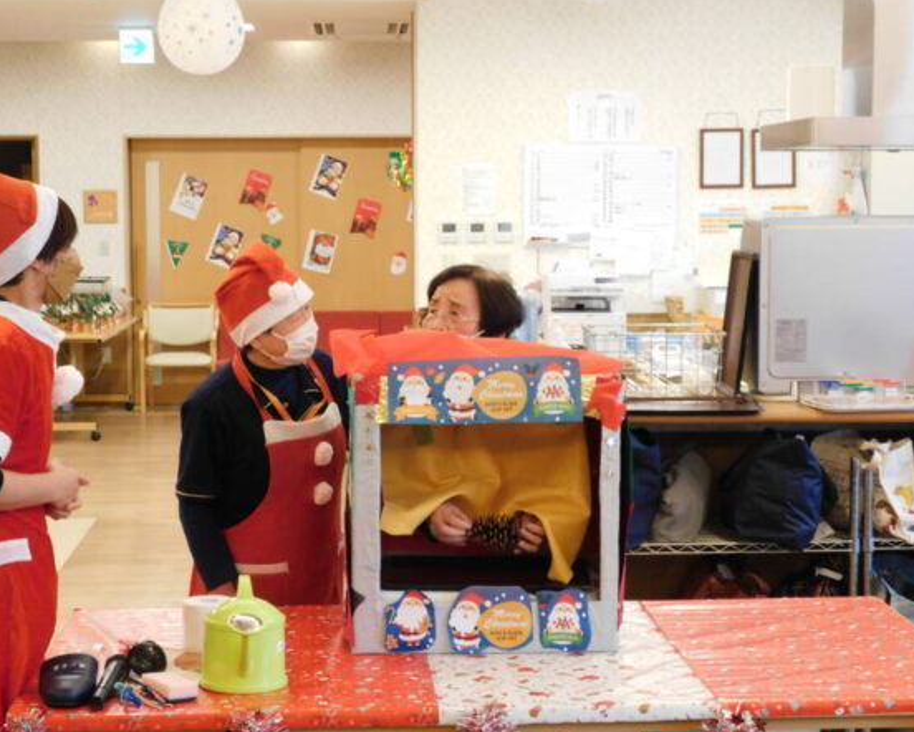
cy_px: 366
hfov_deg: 27.1
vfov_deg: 21.9
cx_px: 442
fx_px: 1894
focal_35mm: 70
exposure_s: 1/25
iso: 400
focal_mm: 11.7
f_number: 4.2
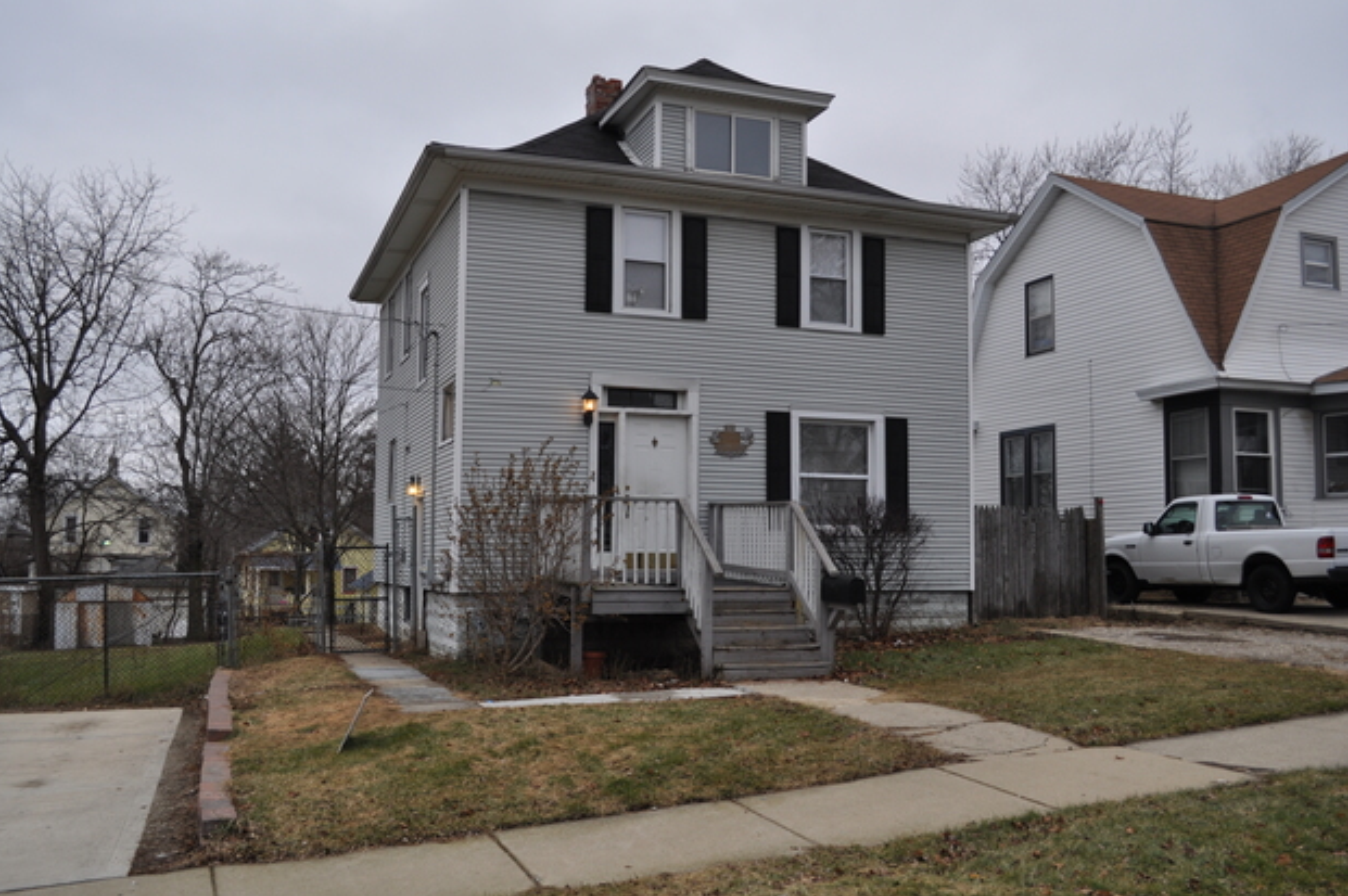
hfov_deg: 55.8
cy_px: 457
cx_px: 662
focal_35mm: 34
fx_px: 1272
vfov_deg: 38.8
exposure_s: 1/125
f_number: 5.6
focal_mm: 22
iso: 280
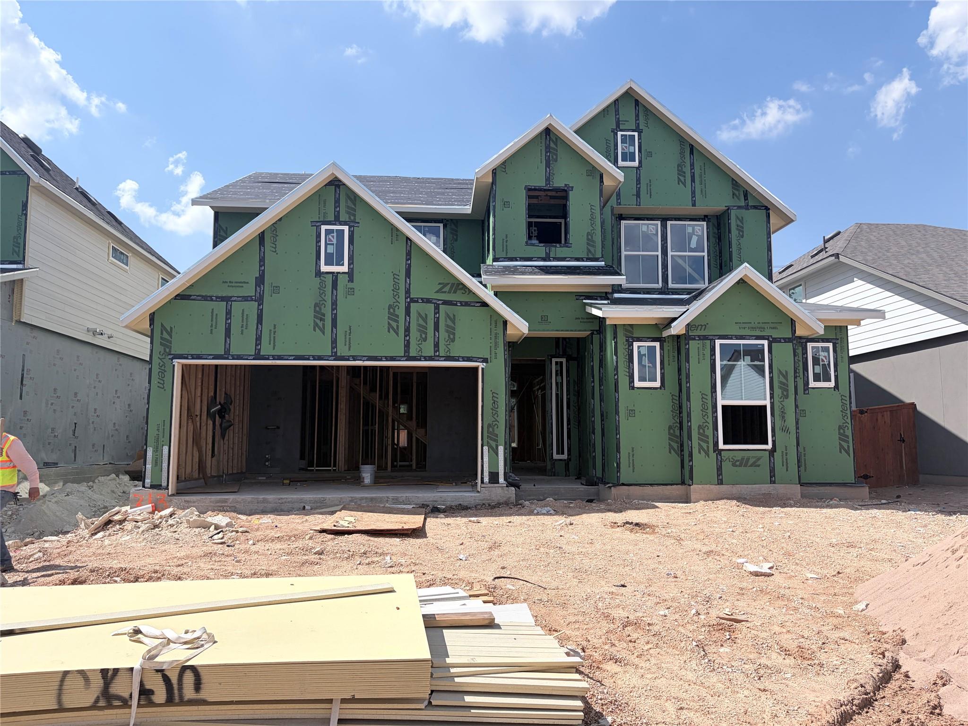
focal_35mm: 26
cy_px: 363
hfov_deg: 67.3
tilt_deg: +6.9
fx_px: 727
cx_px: 484
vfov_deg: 53.1
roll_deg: +0.3
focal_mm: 5.96
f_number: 1.6
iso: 64
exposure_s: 1/6993
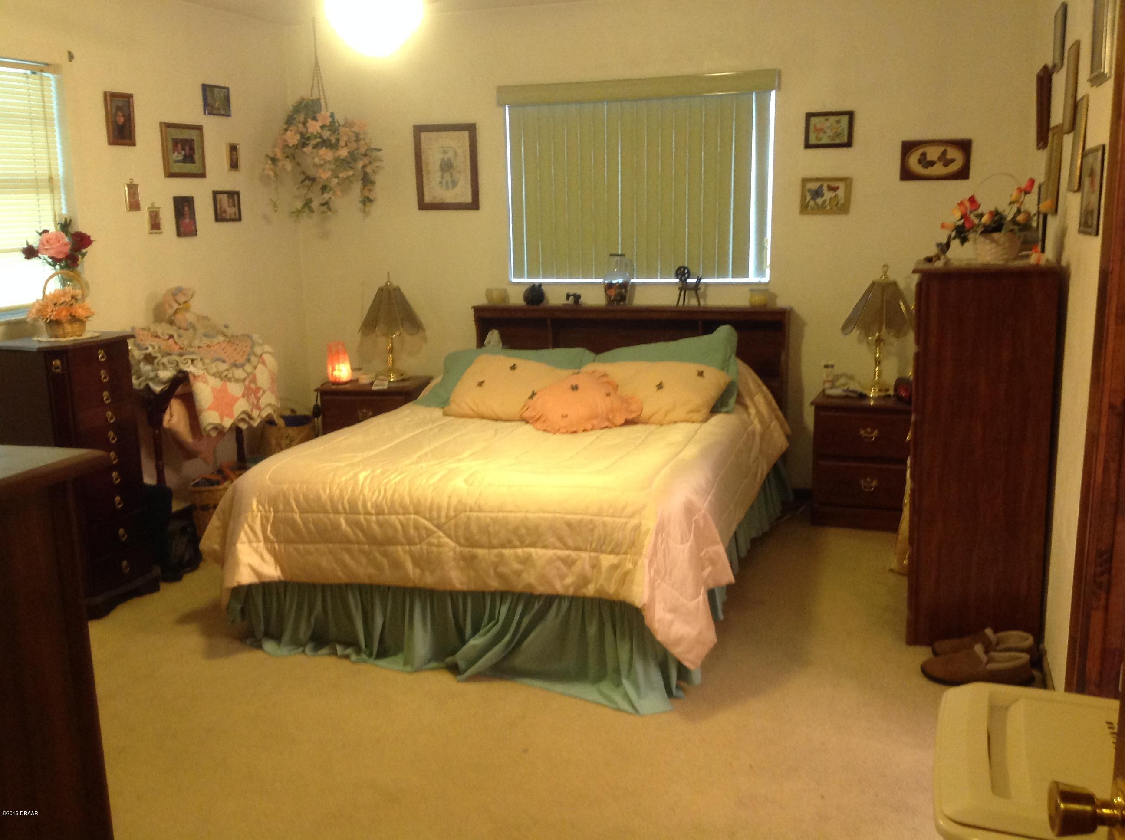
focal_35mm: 35
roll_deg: +2.4
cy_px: 420
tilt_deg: -13.2
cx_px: 562
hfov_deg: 52.7
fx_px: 1136
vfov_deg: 40.6
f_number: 2.4
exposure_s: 1/15
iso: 200
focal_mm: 4.28
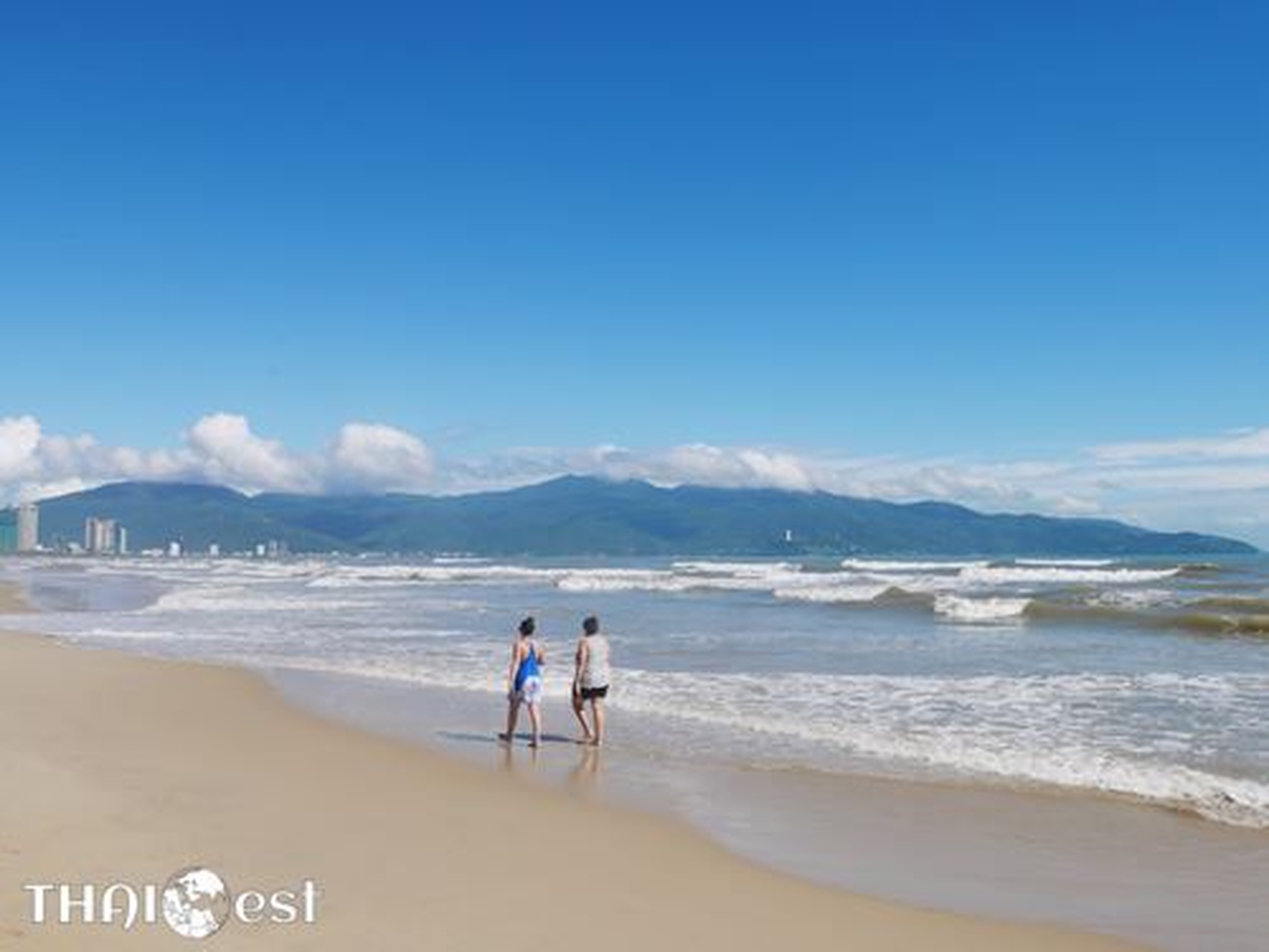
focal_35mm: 30
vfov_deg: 46.8
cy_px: 476
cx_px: 634
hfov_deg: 60.0
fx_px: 1100
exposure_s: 1/640
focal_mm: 15
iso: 200
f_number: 9
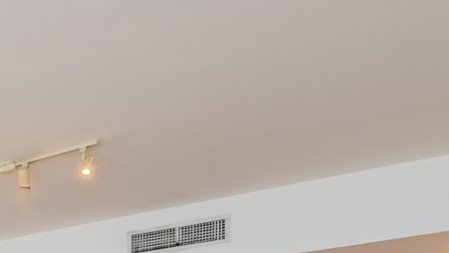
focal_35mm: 63
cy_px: 454
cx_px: -232
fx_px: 750
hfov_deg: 25.0
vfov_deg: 16.2
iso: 1600
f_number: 8
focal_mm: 16
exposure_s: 1/3200
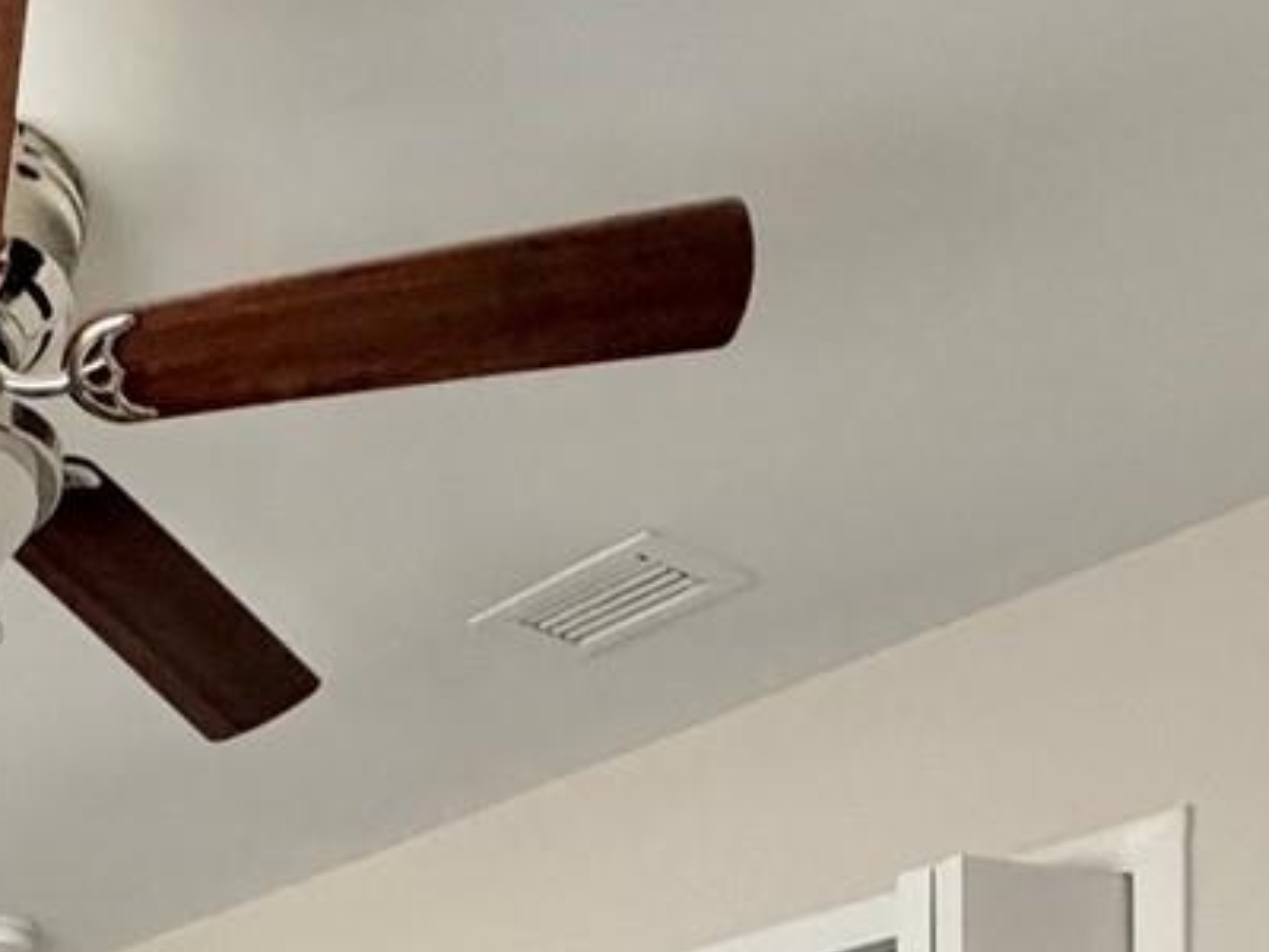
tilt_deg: -0.6
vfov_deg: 20.1
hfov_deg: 30.5
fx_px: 2053
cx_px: -146
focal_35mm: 56
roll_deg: +0.4
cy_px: 1637
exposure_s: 1/60
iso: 640
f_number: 2.2
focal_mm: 2.22
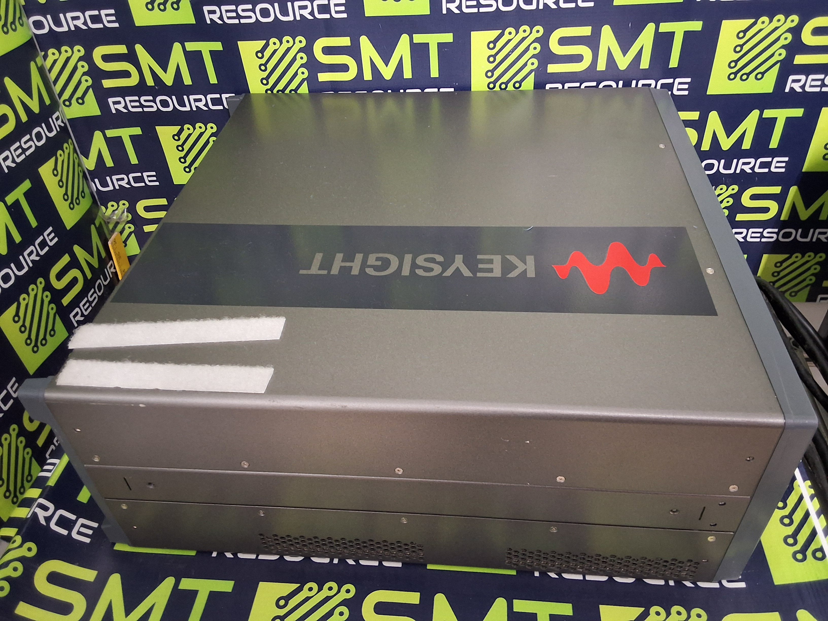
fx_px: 670
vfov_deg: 49.7
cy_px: 310
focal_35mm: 28
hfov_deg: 63.4
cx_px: 414
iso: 250
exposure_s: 1/24
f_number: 1.9
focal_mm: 2.91
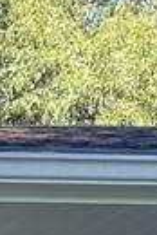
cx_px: -697
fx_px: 1553
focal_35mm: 238
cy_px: 676
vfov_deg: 7.7
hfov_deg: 4.6
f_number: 1.8
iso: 20
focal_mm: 3
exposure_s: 1/120
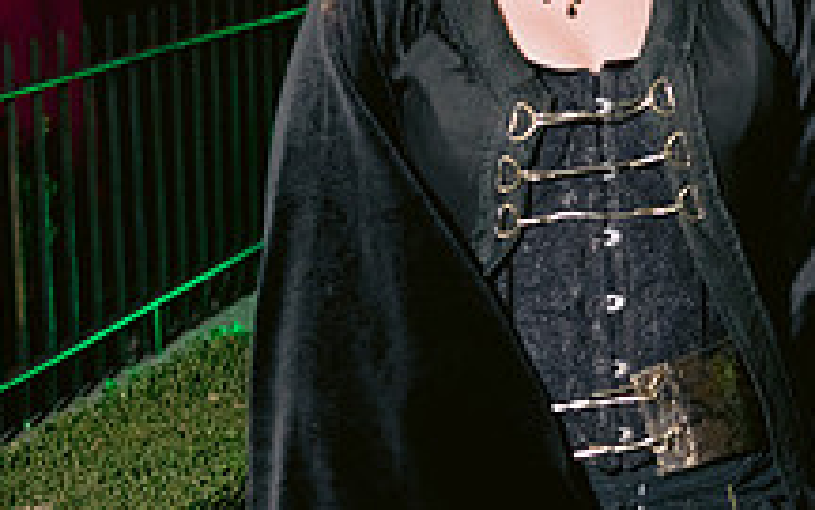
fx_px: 2132
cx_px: 989
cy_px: -9
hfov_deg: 20.2
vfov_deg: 13.4
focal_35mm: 96
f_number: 3.2
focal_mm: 35
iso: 1250
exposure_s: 1/160
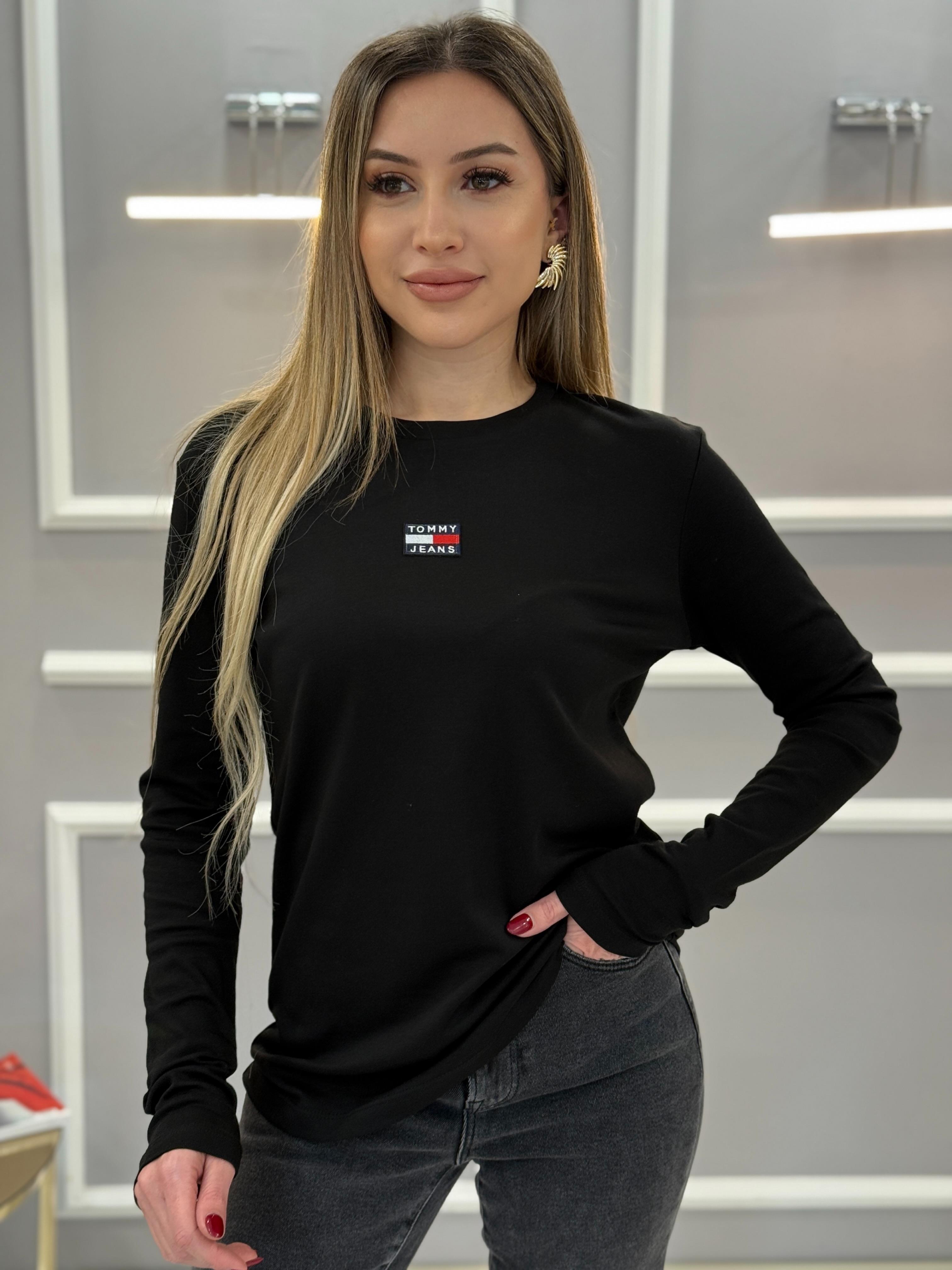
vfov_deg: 39.7
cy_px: 635
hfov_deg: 30.3
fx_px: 1760
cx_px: 476
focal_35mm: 48
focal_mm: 6.76
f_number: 1.78
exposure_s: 1/50
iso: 50
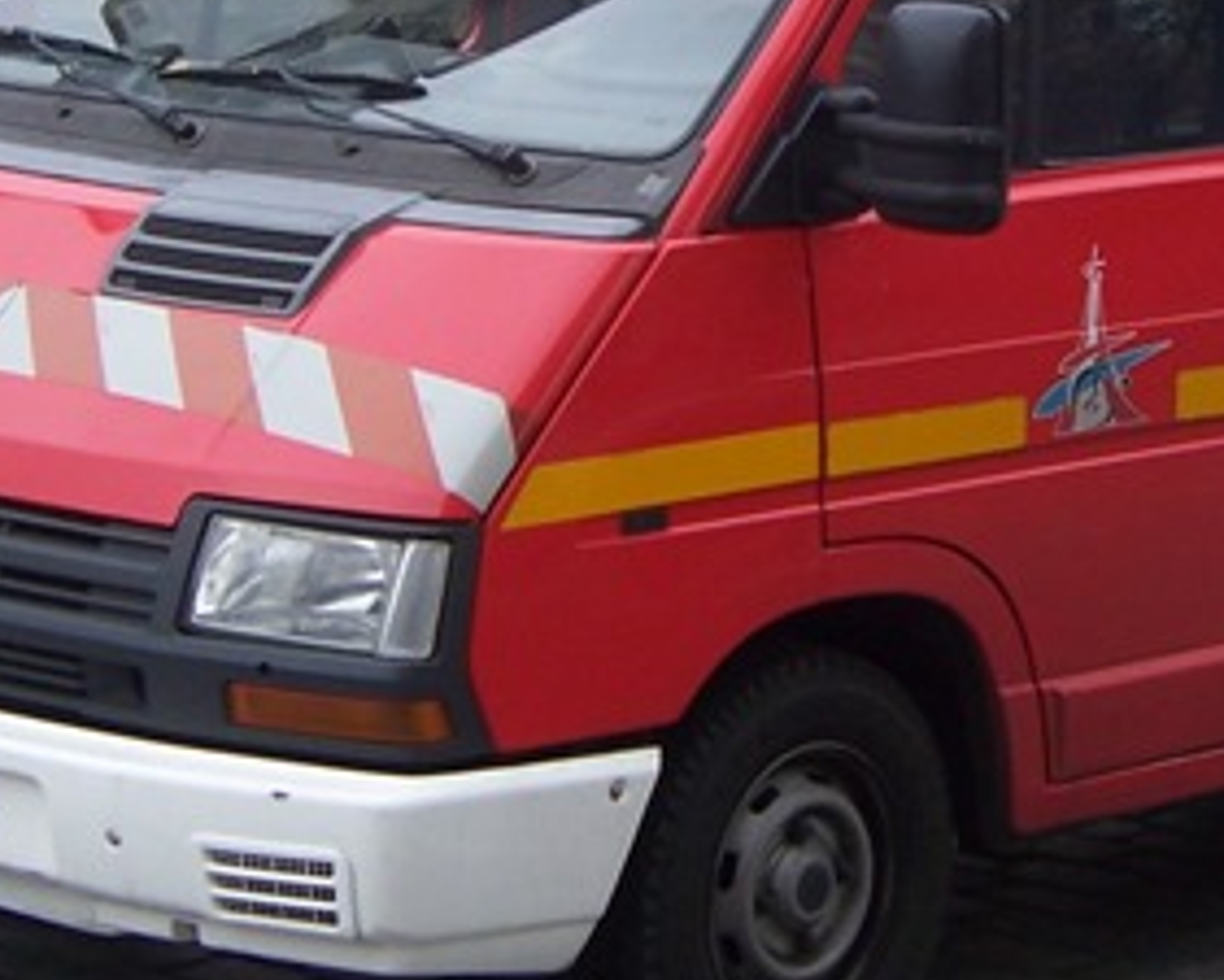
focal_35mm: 135
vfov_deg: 11.4
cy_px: 170
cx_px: 923
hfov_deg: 14.2
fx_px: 4892
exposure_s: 1/350
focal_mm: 9
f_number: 3.6
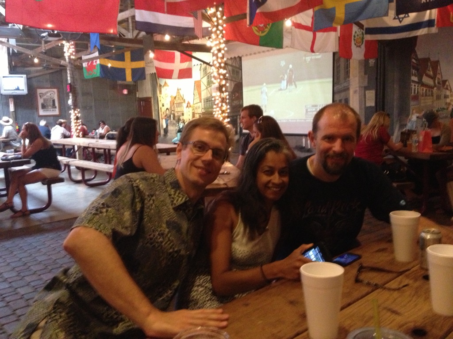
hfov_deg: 52.6
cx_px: 226
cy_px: 170
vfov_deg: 40.7
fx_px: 458
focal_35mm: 35
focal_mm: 4.28
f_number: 2.4
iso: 640
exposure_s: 1/15
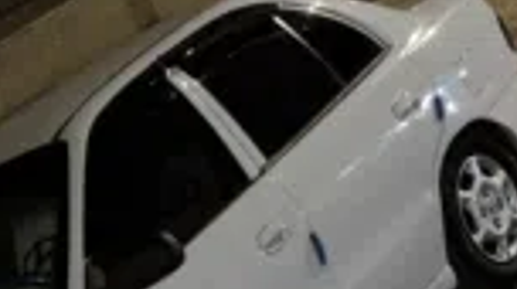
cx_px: 85
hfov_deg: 15.5
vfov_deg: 8.4
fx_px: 1889
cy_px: 510
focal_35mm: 138
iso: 200
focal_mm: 6.76
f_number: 1.78
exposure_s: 1/5
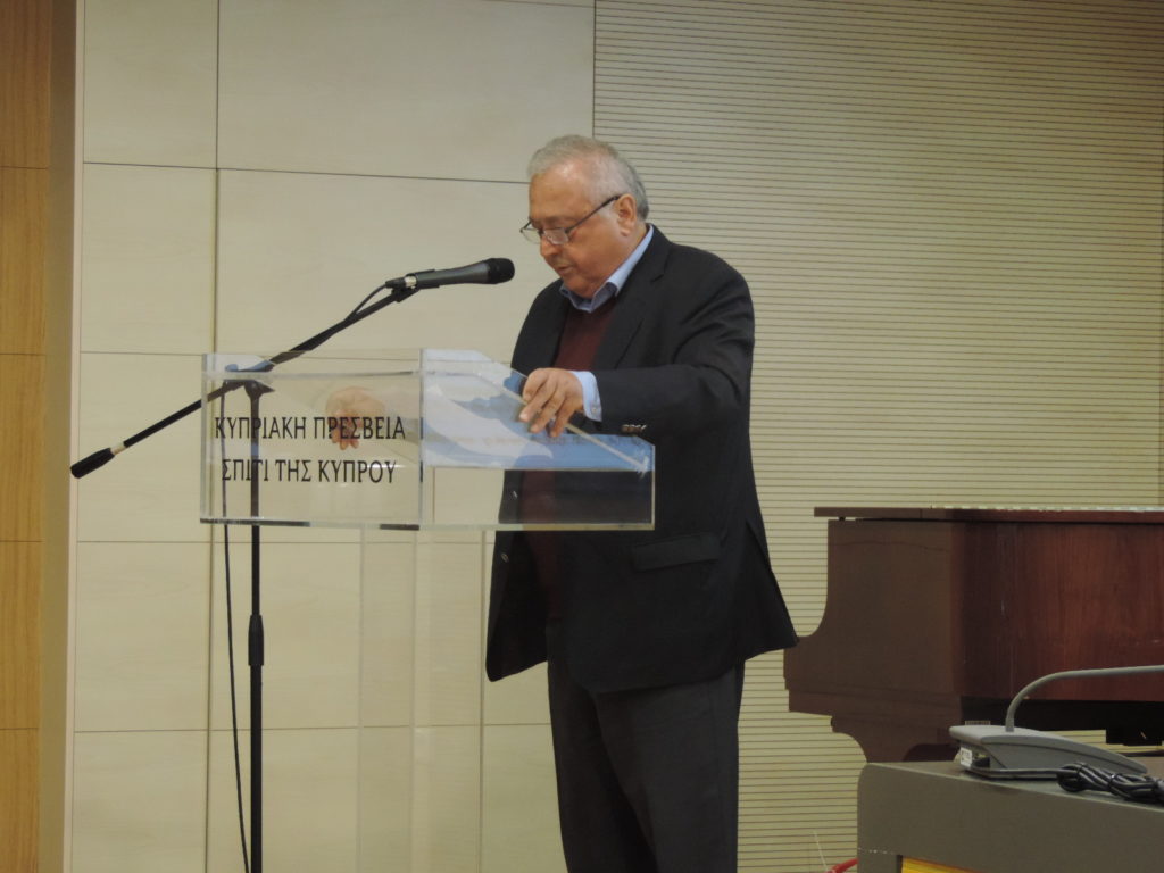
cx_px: 582
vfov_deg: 12.3
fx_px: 4035
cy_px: 436
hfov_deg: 16.4
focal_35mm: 120
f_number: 4.2
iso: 640
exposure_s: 1/25
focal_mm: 21.4
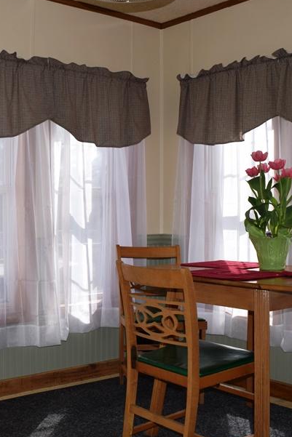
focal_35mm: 46
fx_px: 559
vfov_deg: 42.7
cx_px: 76
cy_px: 214
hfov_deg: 28.9
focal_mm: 18
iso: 100
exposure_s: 1/200
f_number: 10
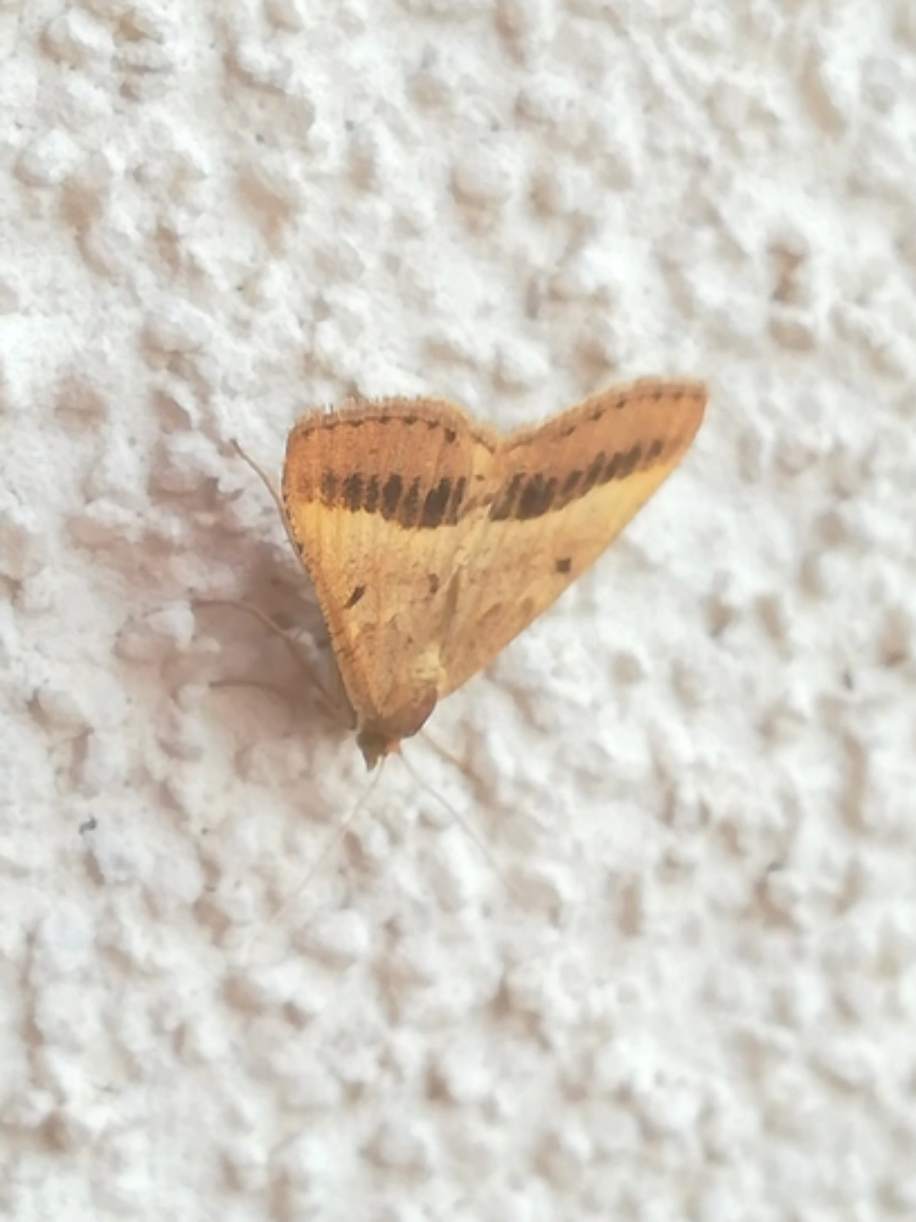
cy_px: 619
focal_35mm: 99
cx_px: 441
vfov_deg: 19.8
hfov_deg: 14.9
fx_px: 3494
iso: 100
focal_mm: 3.83
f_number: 2.2
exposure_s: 1/100
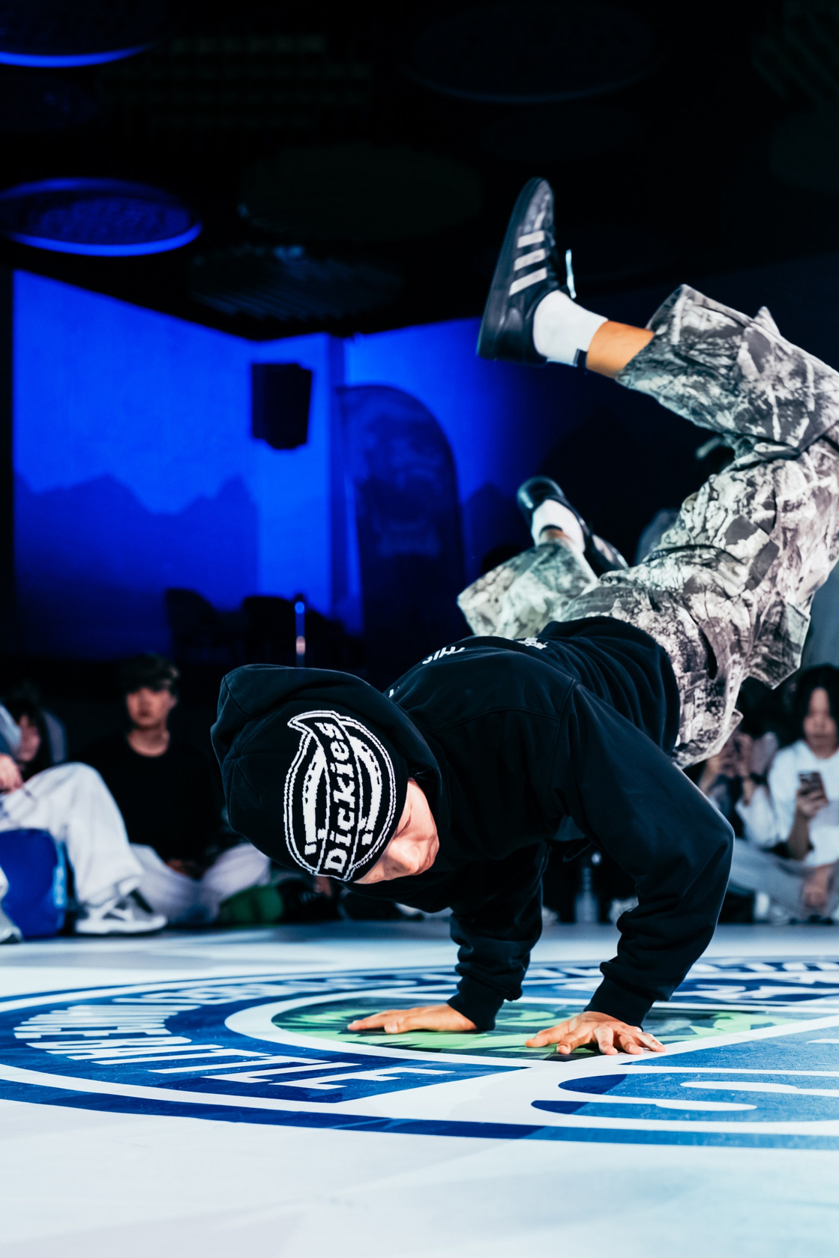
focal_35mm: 61
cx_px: 336
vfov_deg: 32.9
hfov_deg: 22.2
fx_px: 2133
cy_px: 636
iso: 3200
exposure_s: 1/800
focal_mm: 40
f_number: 2.8
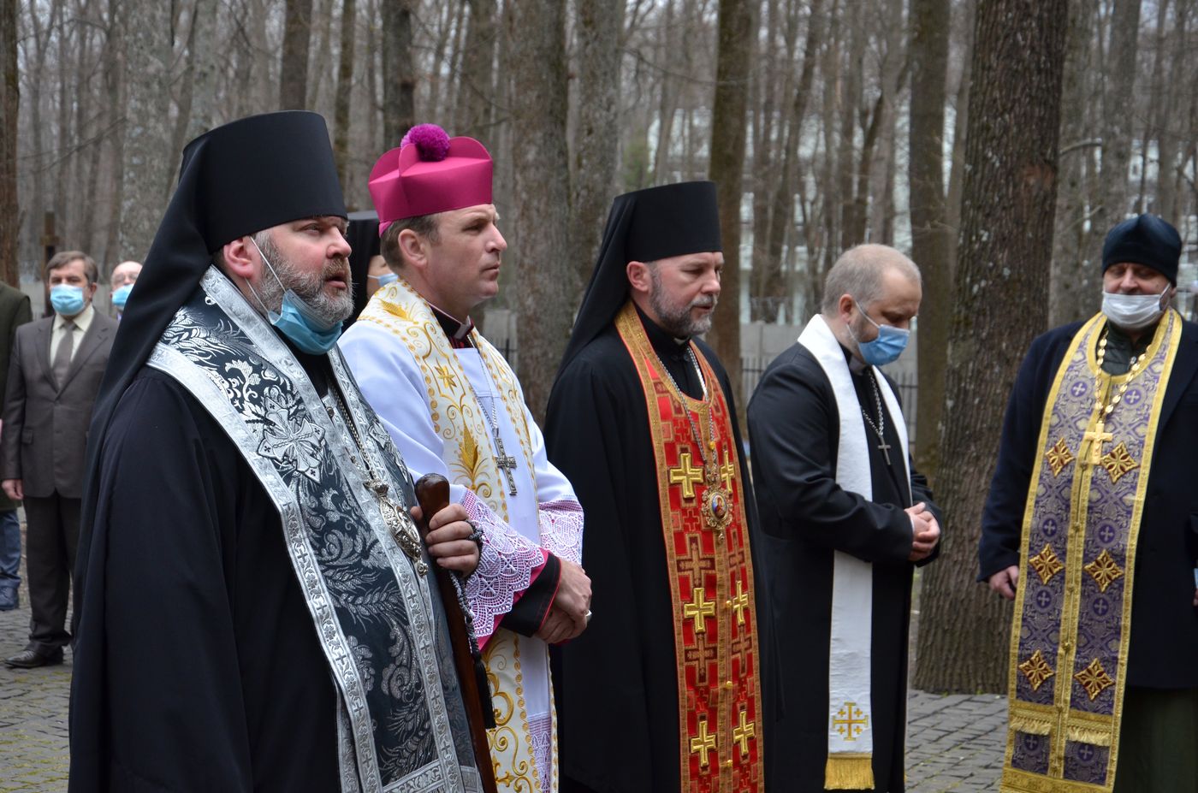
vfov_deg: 18.1
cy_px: 396
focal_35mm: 75
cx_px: 599
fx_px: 2490
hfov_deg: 27.0
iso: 400
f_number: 8
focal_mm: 50
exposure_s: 1/400
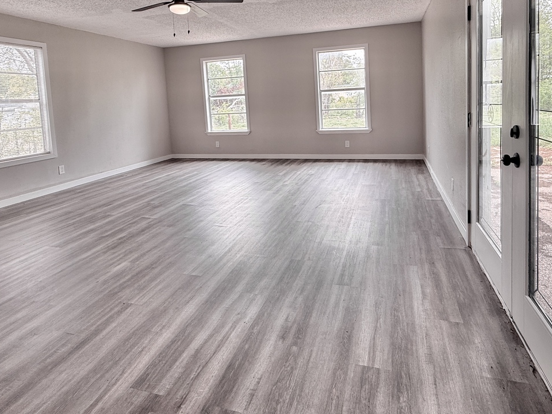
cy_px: 123
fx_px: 335
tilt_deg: -4.3
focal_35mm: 21
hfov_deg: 78.9
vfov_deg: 61.2
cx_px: 296
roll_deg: +2.3
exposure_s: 1/120
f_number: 2.2
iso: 64
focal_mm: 2.22
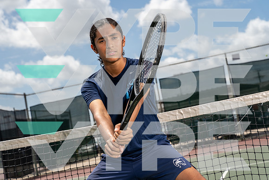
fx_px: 523
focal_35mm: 70
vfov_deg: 19.5
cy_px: 90
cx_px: 134
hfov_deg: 28.8
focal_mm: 70
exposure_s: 1/1250
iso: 250
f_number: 6.3
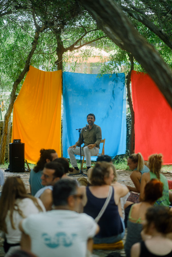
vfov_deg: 24.2
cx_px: 86
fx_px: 602
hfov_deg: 16.3
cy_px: 128
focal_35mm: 84
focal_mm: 56
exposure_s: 1/640
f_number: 1.2
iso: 160
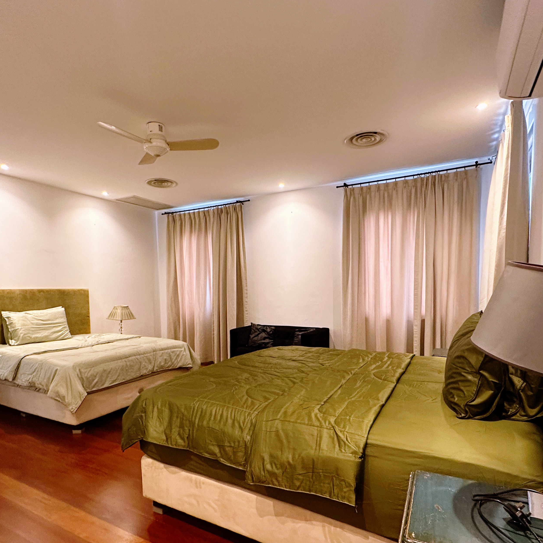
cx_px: 263
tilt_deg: -5.3
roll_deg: +1.2
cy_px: 317
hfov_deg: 74.8
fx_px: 355
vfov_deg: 74.3
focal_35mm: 20
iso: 400
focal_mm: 2.22
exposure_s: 1/50
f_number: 2.2
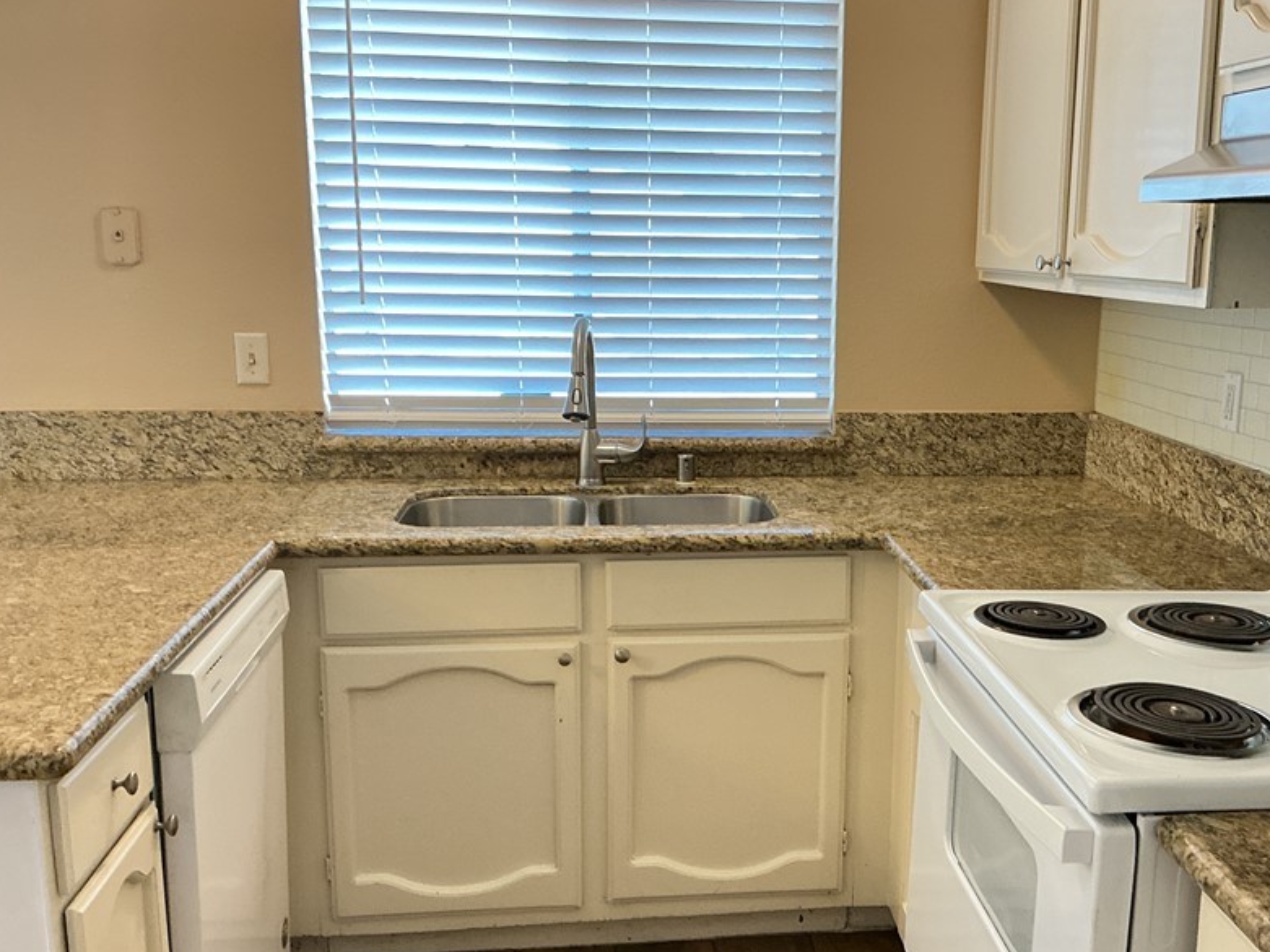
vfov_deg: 37.7
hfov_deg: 48.5
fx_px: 1394
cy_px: 528
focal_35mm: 38
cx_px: 787
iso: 250
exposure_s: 1/60
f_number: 1.8
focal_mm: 3
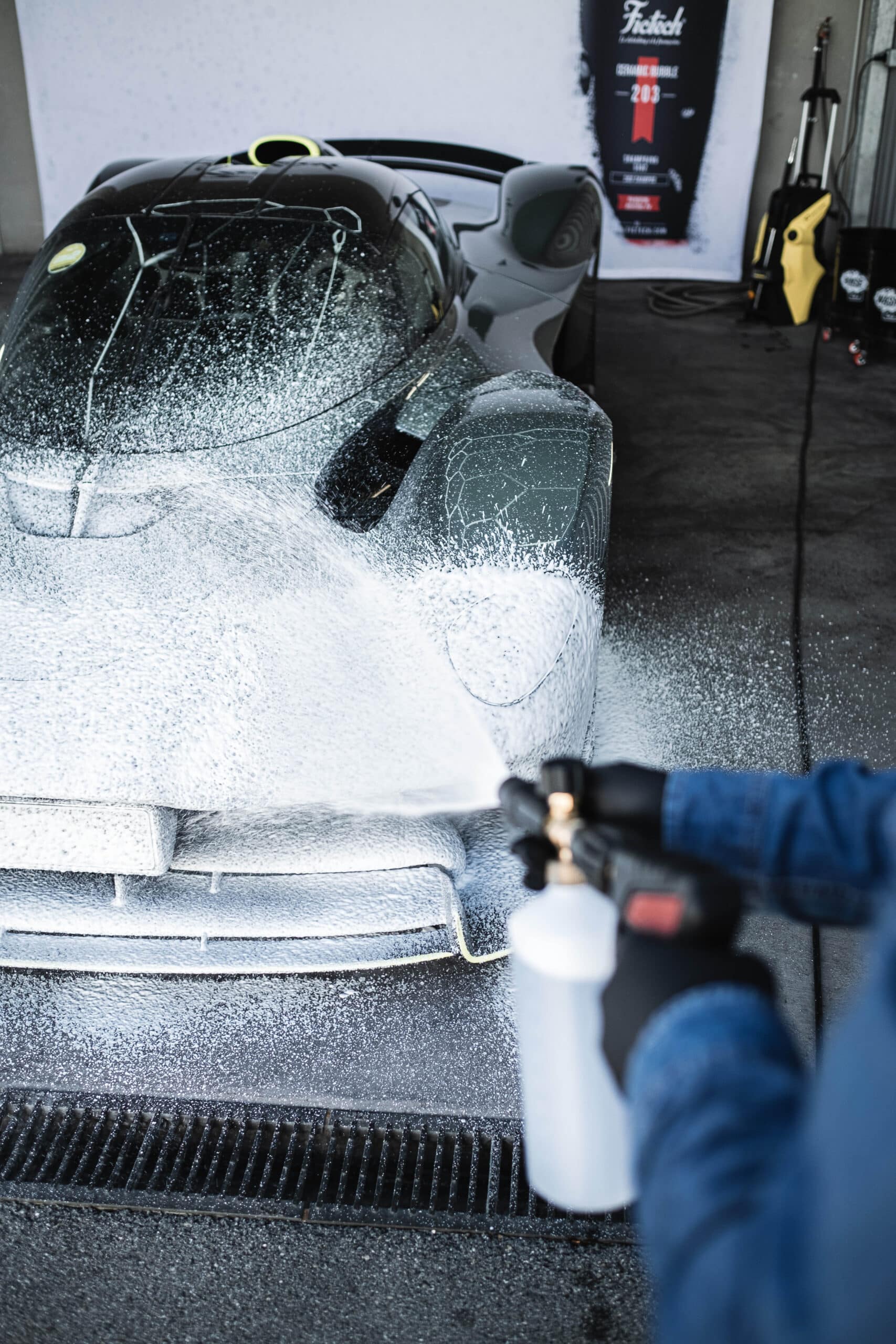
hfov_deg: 37.9
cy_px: 672
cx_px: 448
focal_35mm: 35
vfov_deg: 54.4
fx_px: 1306
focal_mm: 23
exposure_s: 1/220
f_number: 2
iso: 160
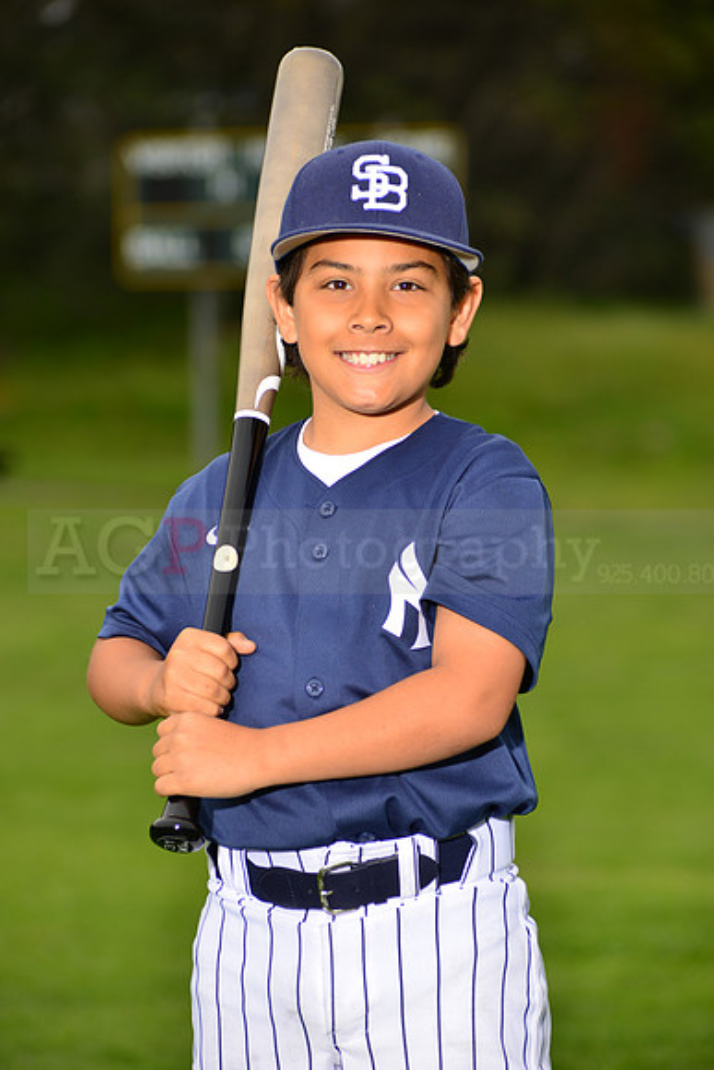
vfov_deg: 11.1
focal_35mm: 185
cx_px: 357
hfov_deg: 7.4
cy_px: 535
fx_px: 5500
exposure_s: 1/200
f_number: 6.3
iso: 200
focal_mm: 185
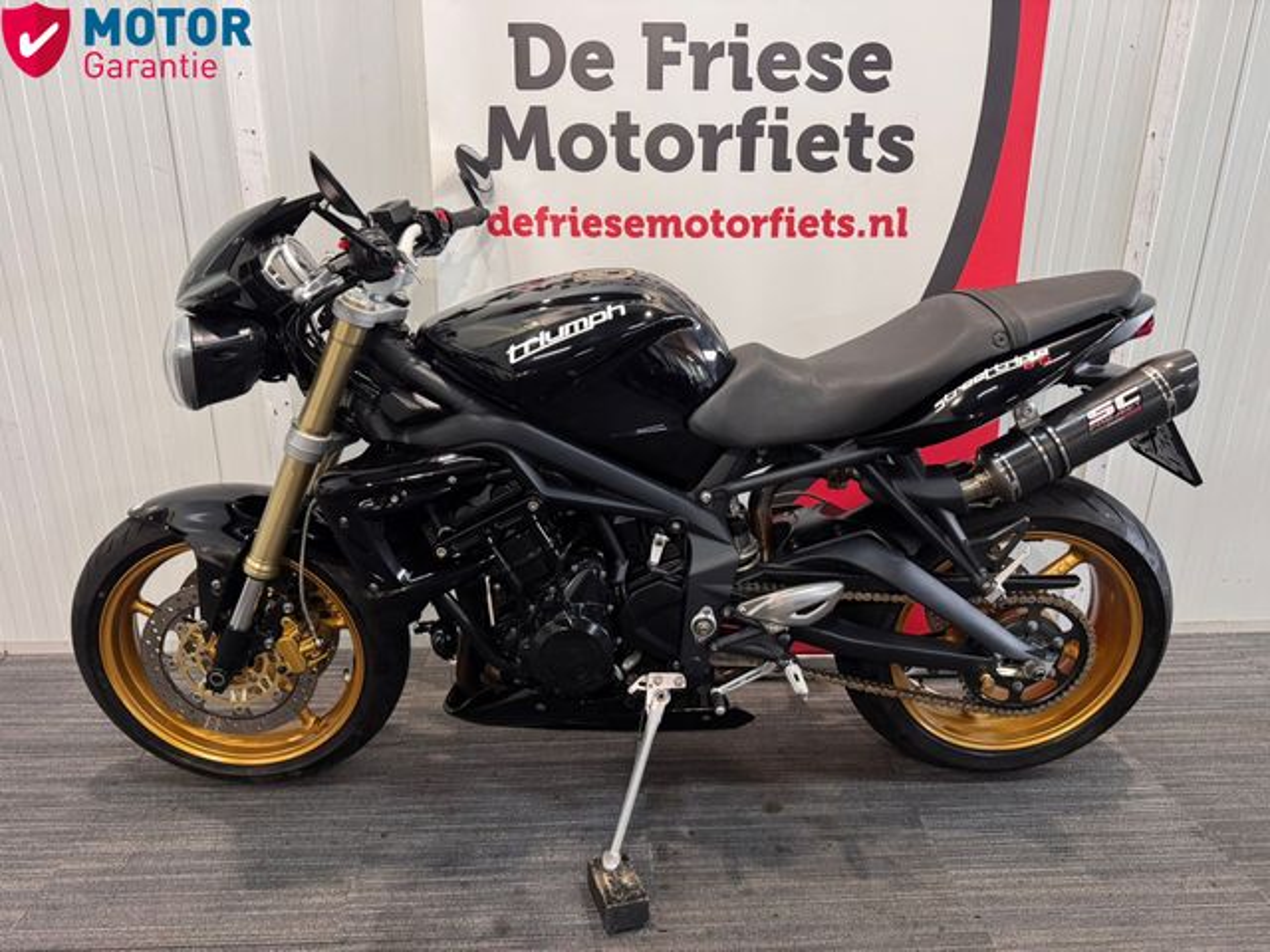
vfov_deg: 56.8
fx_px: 881
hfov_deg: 71.6
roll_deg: -0.4
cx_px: 635
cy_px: 476
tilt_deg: -19.0
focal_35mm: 24
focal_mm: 6.76
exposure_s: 1/50
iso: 320
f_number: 1.78
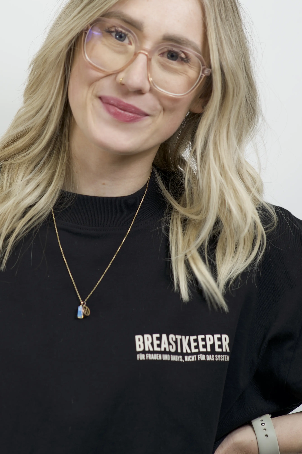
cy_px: 195
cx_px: 105
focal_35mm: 183
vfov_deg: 11.2
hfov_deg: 7.5
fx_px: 2302
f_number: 2.8
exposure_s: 1/60
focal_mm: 85
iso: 100
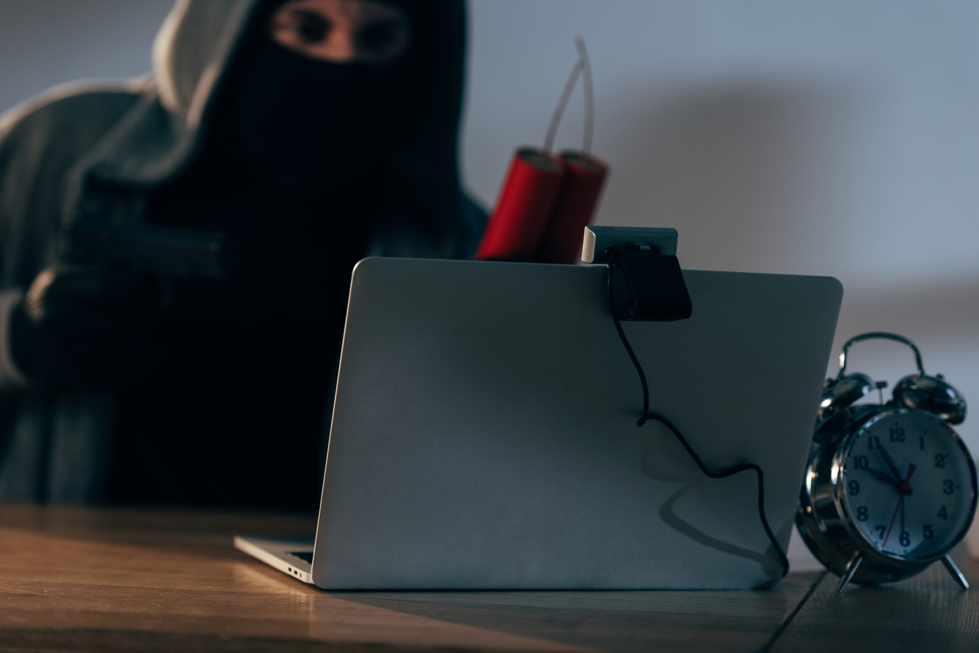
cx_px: 490
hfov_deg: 19.4
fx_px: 2856
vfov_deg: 13.1
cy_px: 326
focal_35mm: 105
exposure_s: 1/200
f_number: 3.5
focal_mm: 105
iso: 160
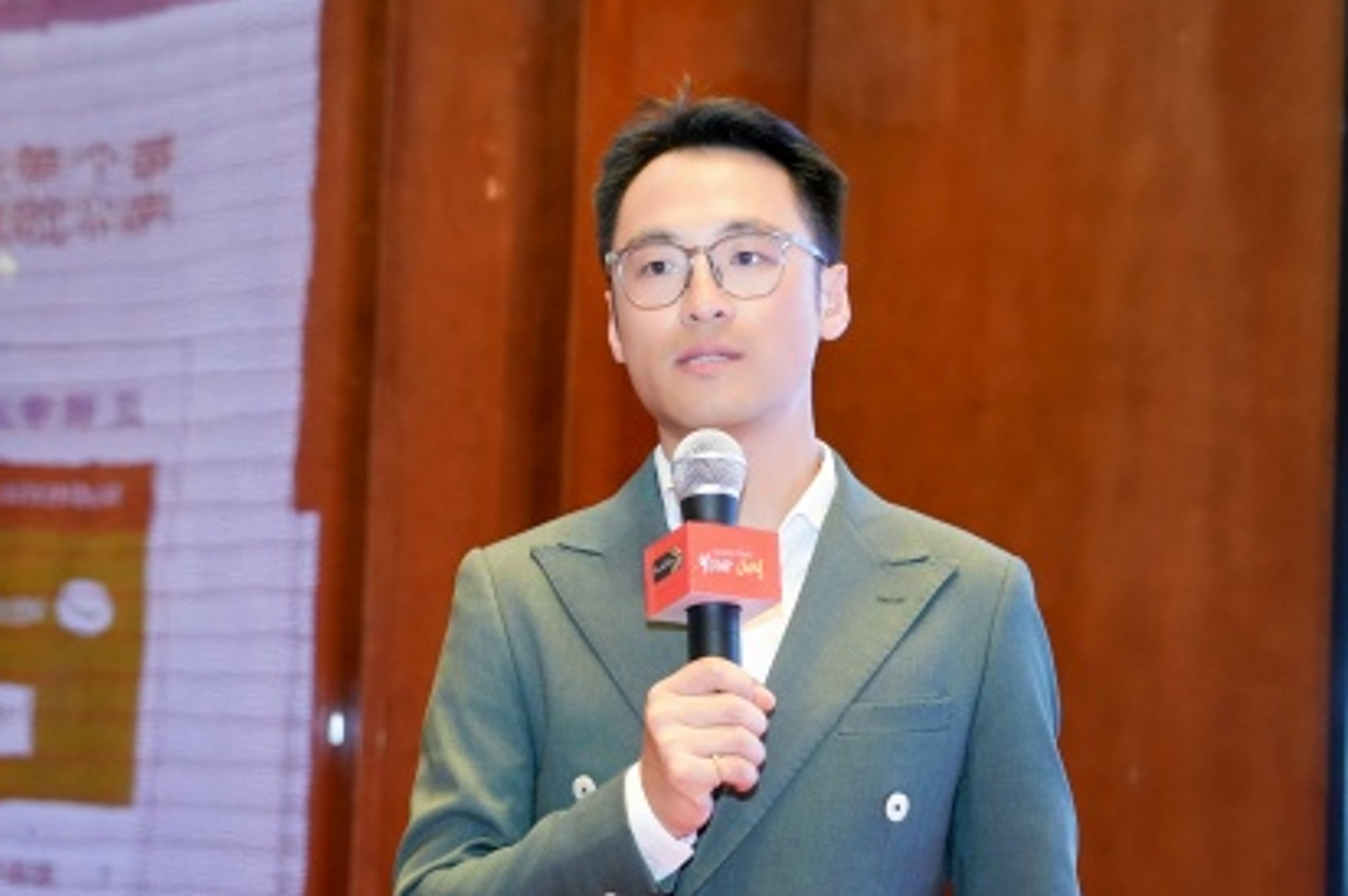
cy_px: 559
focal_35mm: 86
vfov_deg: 15.8
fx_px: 3218
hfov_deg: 23.6
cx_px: 514
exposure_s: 1/200
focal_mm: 59
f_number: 4
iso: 3200
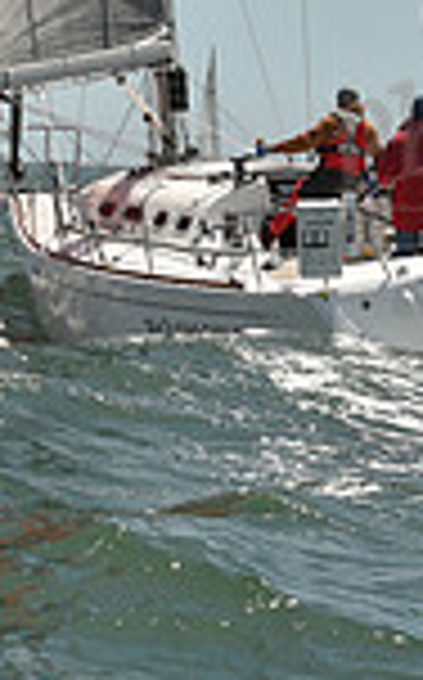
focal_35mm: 274
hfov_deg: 4.8
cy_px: -549
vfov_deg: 7.4
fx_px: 5068
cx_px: 97
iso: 320
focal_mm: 70
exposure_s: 1/800
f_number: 13
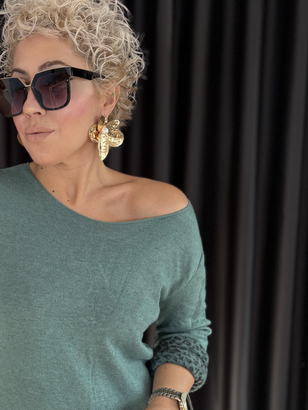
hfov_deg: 30.4
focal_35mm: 46
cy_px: 243
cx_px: 45
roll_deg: +0.7
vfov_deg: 41.1
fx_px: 546
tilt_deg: -7.7
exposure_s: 1/60
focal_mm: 5.96
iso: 160
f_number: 1.6
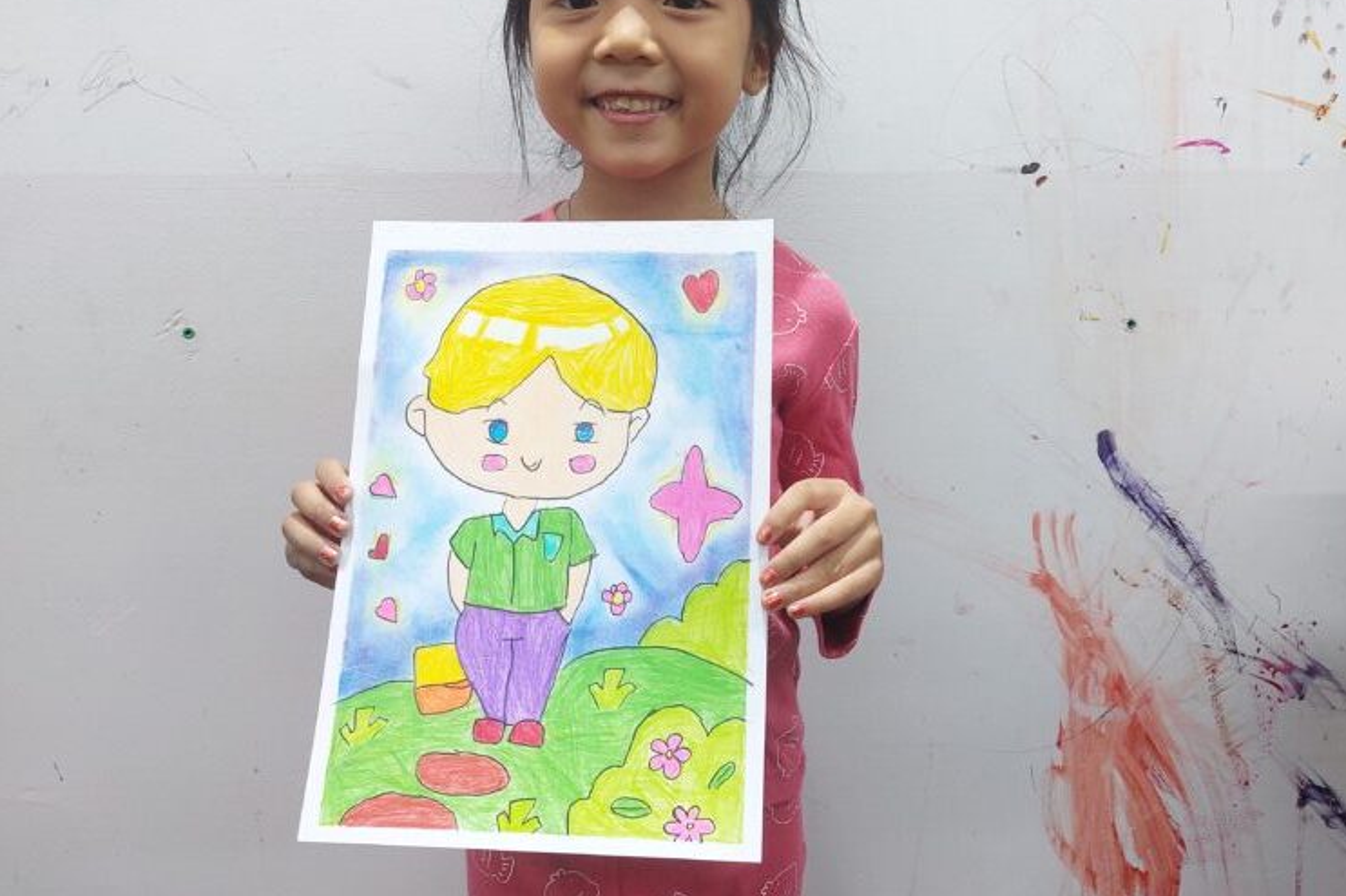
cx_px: 676
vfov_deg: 37.4
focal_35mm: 35
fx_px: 1308
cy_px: 299
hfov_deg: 54.4
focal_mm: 5.23
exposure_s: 1/100
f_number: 1.8
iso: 64
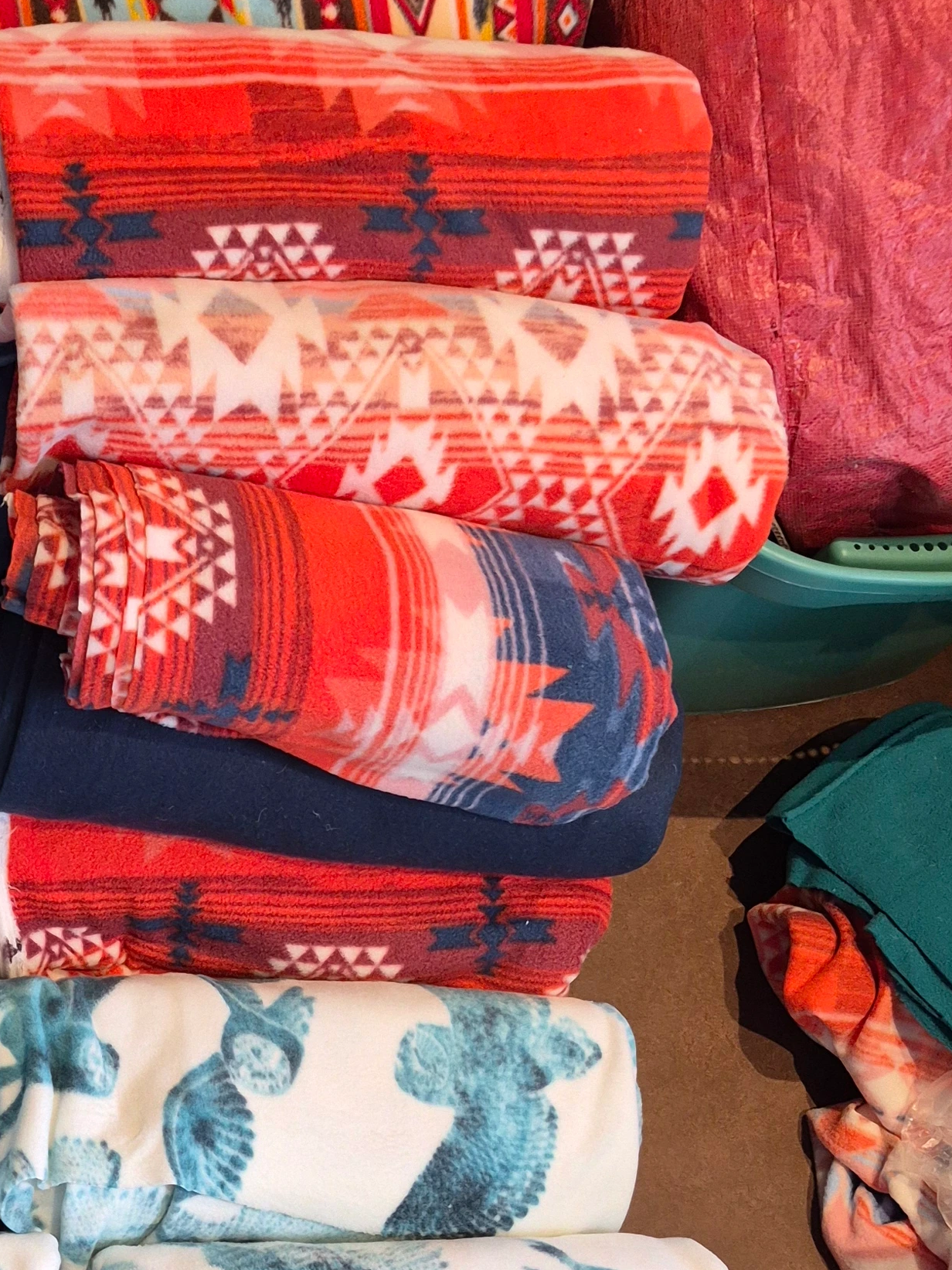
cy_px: 844
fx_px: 2054
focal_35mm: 56
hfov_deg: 25.2
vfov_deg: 34.0
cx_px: 68
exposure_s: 1/120
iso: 320
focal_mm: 5.4
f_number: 1.8
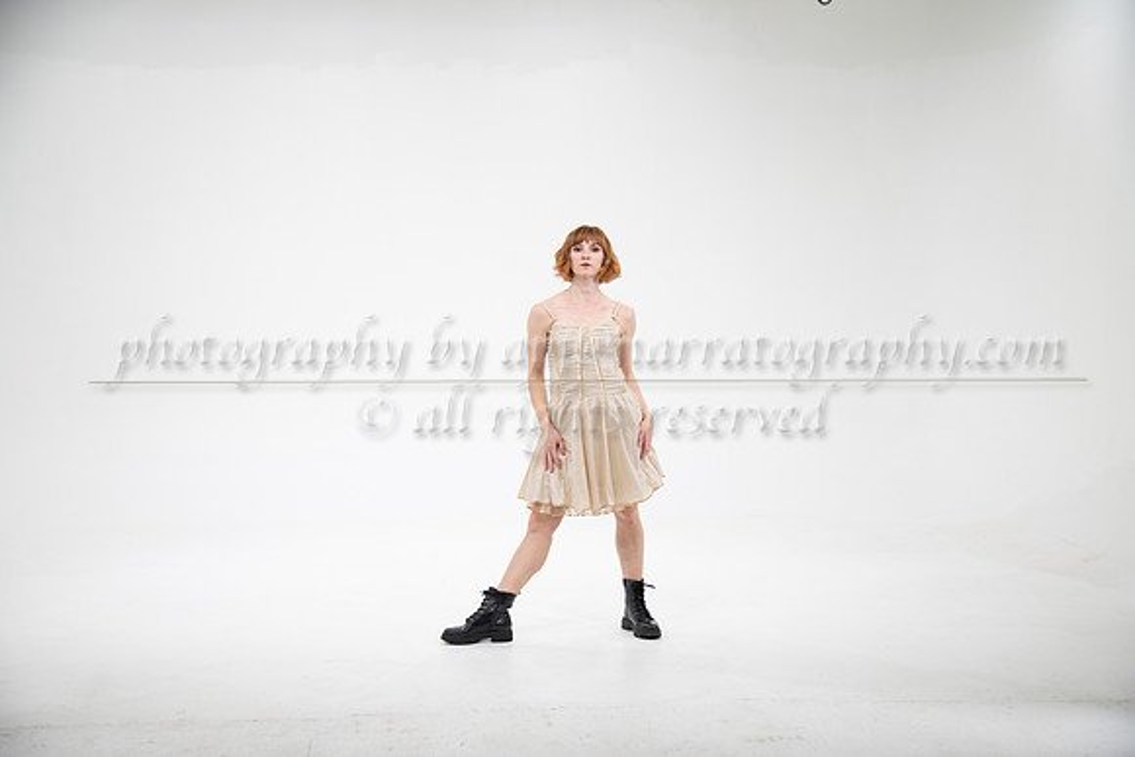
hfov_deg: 42.7
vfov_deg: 29.3
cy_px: 378
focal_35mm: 46
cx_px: 568
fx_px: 1451
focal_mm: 46
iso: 400
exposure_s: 1/400
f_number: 4
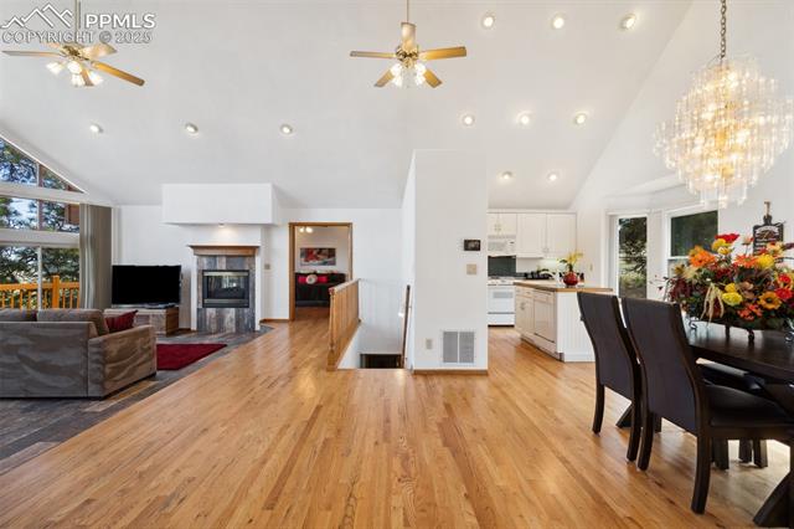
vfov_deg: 73.7
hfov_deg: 96.8
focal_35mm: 16
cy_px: 264
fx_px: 353
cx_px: 397
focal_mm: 16
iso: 100
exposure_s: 1/10
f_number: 7.1
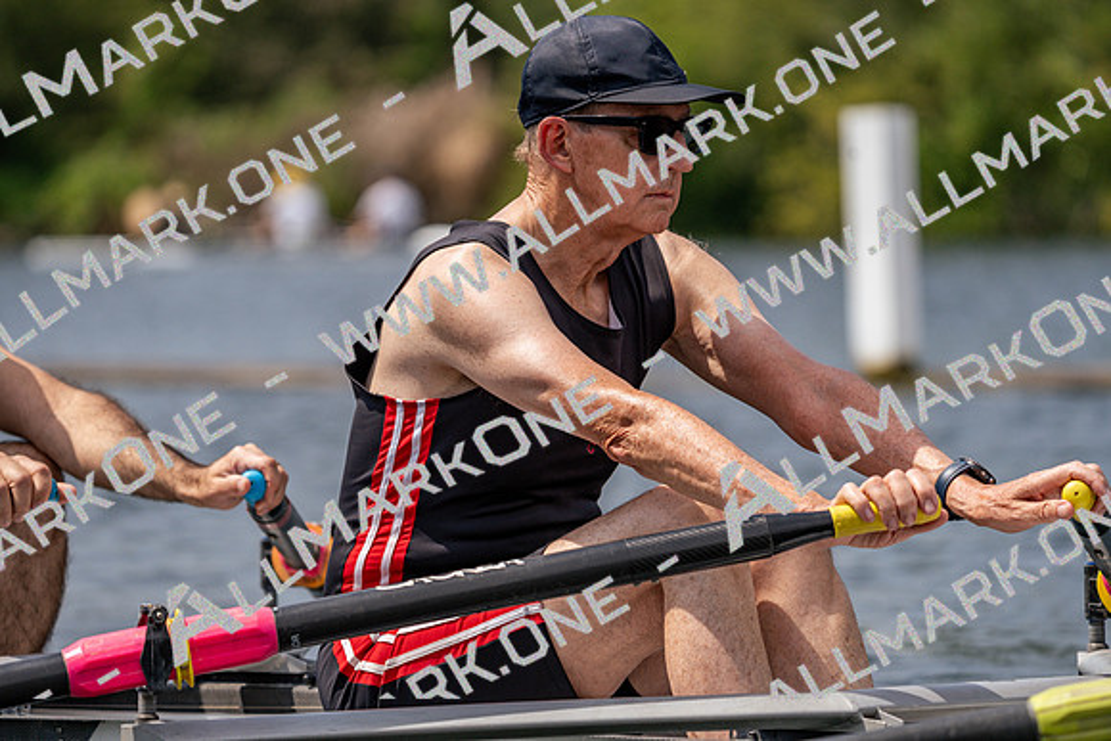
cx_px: 556
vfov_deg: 4.7
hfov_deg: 7.1
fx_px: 8982
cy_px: 370
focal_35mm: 291
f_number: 5.6
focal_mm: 291
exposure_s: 1/1600
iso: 200
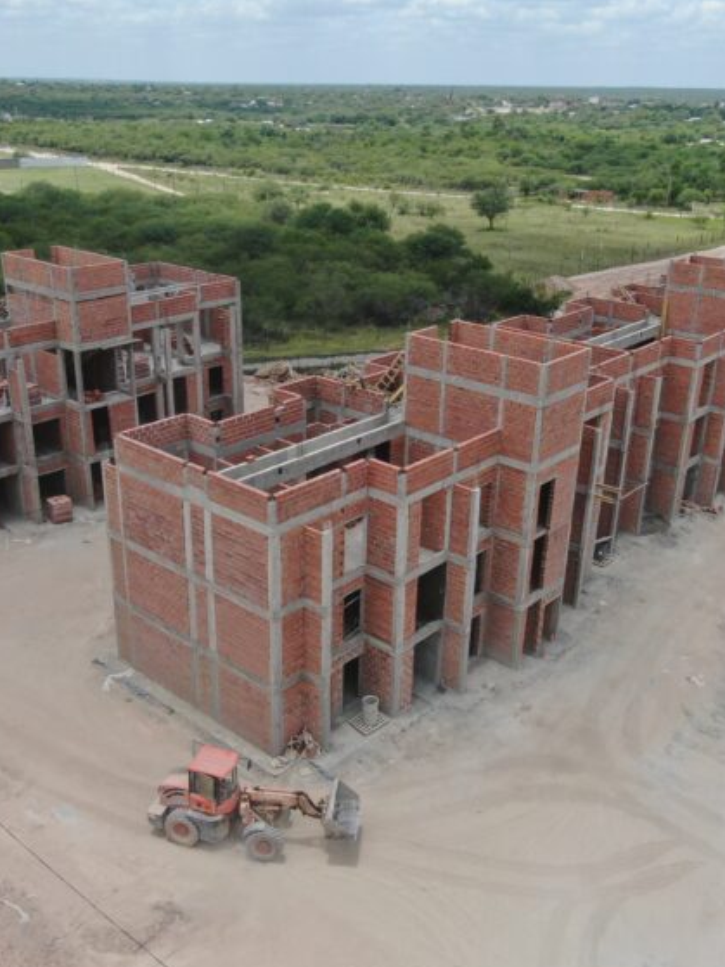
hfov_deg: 42.9
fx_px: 922
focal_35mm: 33
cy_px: 495
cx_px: 343
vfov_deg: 55.4
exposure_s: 1/1250
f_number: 2.8
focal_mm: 4.39
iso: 100
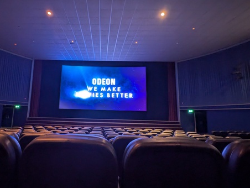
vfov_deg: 74.8
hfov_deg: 89.7
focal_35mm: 17
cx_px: 98
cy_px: 97
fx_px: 123
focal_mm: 2.23
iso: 331
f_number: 1.95
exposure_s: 1/10.7
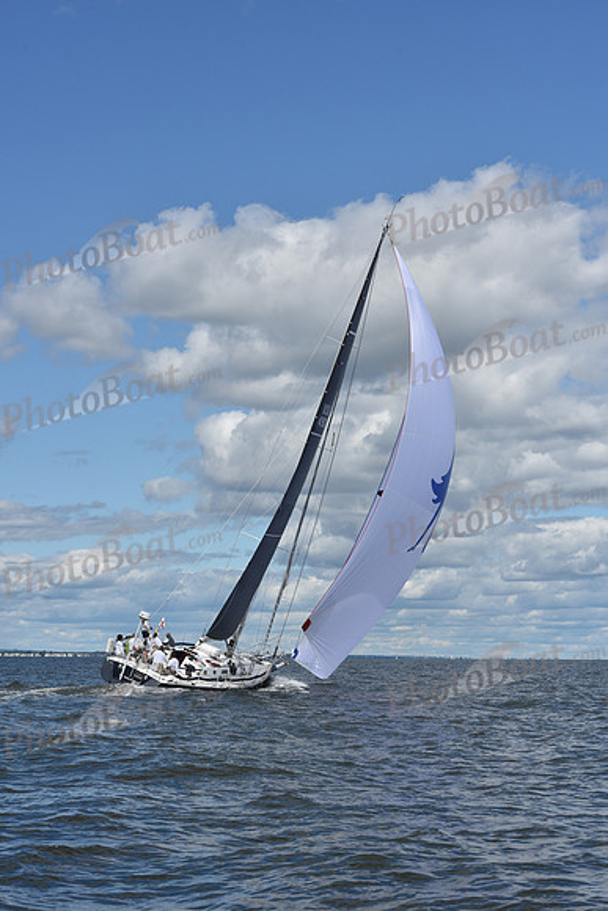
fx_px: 1772
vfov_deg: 28.8
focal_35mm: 70
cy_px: 456
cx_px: 304
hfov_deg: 19.5
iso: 250
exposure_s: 1/1000
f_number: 10
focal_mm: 70
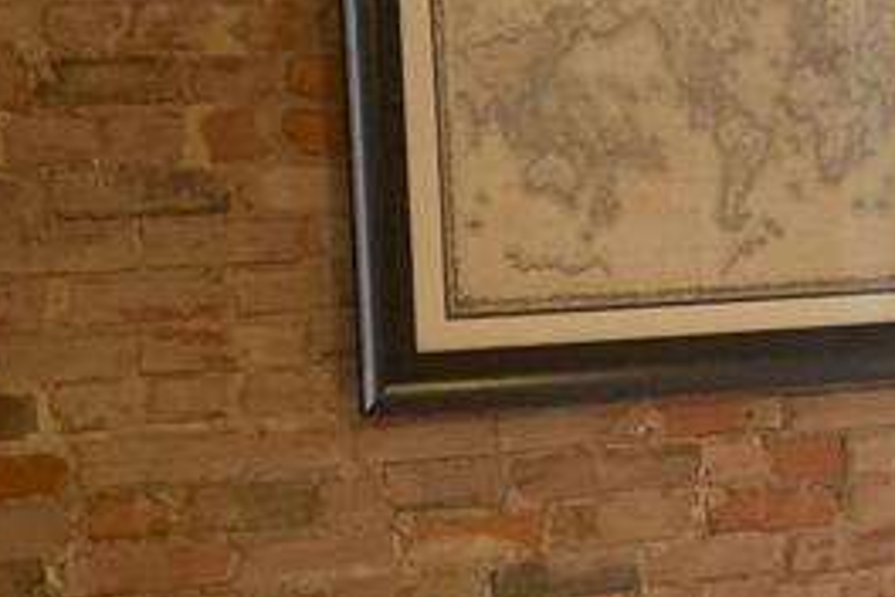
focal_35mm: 105
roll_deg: -0.4
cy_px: 485
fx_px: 2610
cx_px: 878
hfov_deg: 19.0
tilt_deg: -8.0
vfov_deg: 13.0
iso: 250
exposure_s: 1/60
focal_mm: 4.25
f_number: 1.8
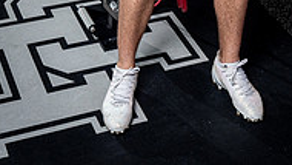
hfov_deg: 21.5
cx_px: 187
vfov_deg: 11.0
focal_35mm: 99
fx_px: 767
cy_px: -176
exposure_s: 1/250
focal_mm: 40
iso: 640
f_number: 9
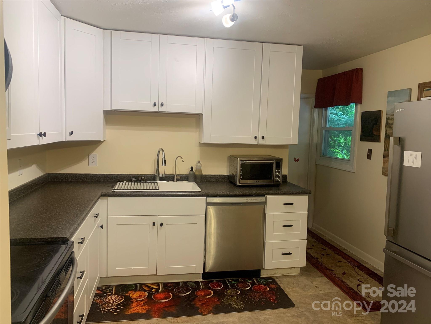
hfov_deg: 67.3
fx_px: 324
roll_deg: -2.5
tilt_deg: -4.8
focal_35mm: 26
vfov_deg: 53.1
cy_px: 162
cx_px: 216
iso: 100
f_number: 1.8
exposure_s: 1/60
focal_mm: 4.25
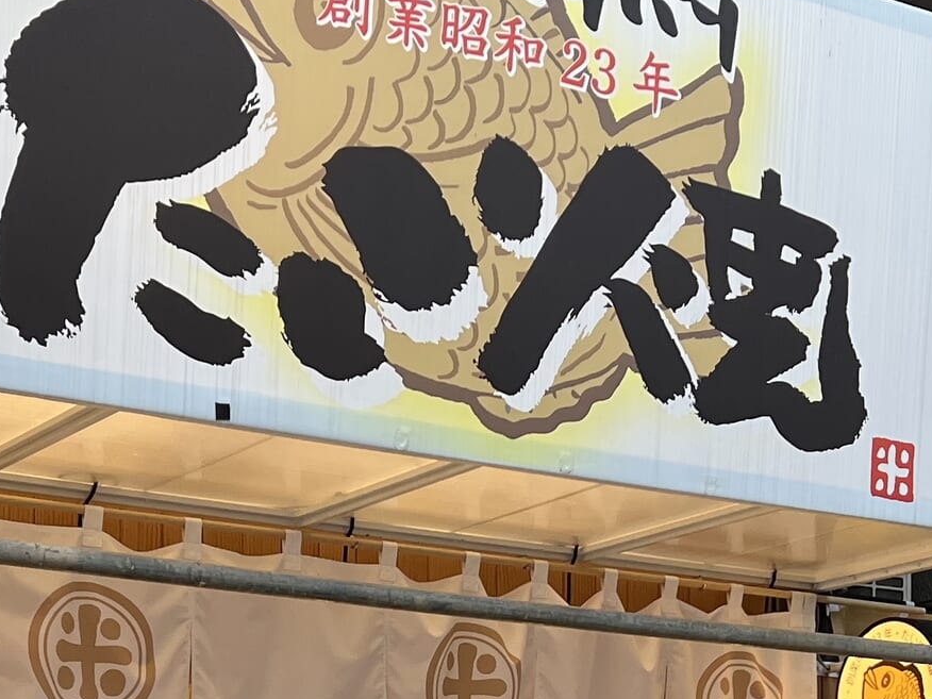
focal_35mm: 38
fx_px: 1023
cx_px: 469
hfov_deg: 49.0
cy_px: 261
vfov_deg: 37.5
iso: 80
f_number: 1.5
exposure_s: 1/100
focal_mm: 5.7
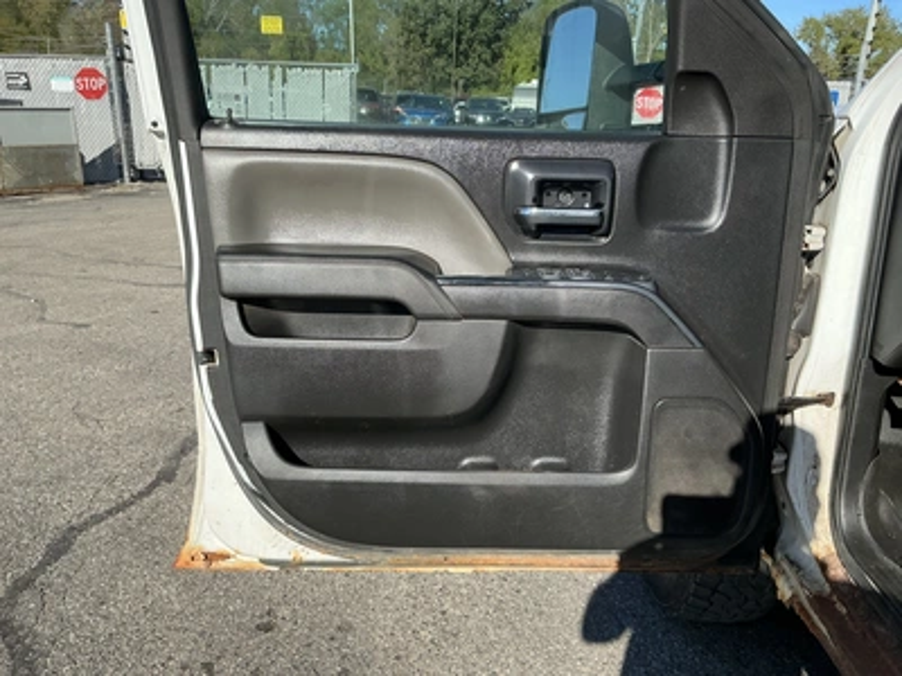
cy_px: 338
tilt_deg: -15.1
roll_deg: -2.2
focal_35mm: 28
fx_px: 730
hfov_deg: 63.4
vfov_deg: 49.7
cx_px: 451
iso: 25
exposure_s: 1/1015
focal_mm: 3
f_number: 1.8
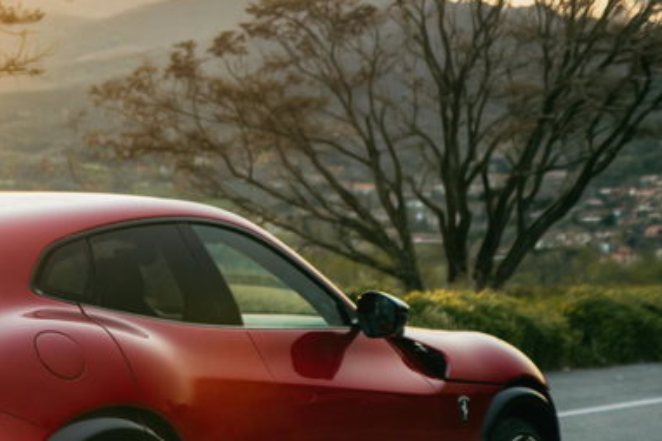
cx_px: 33
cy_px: 344
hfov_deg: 25.9
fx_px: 1379
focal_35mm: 75
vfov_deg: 18.0
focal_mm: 34
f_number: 2.8
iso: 100
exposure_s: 1/125
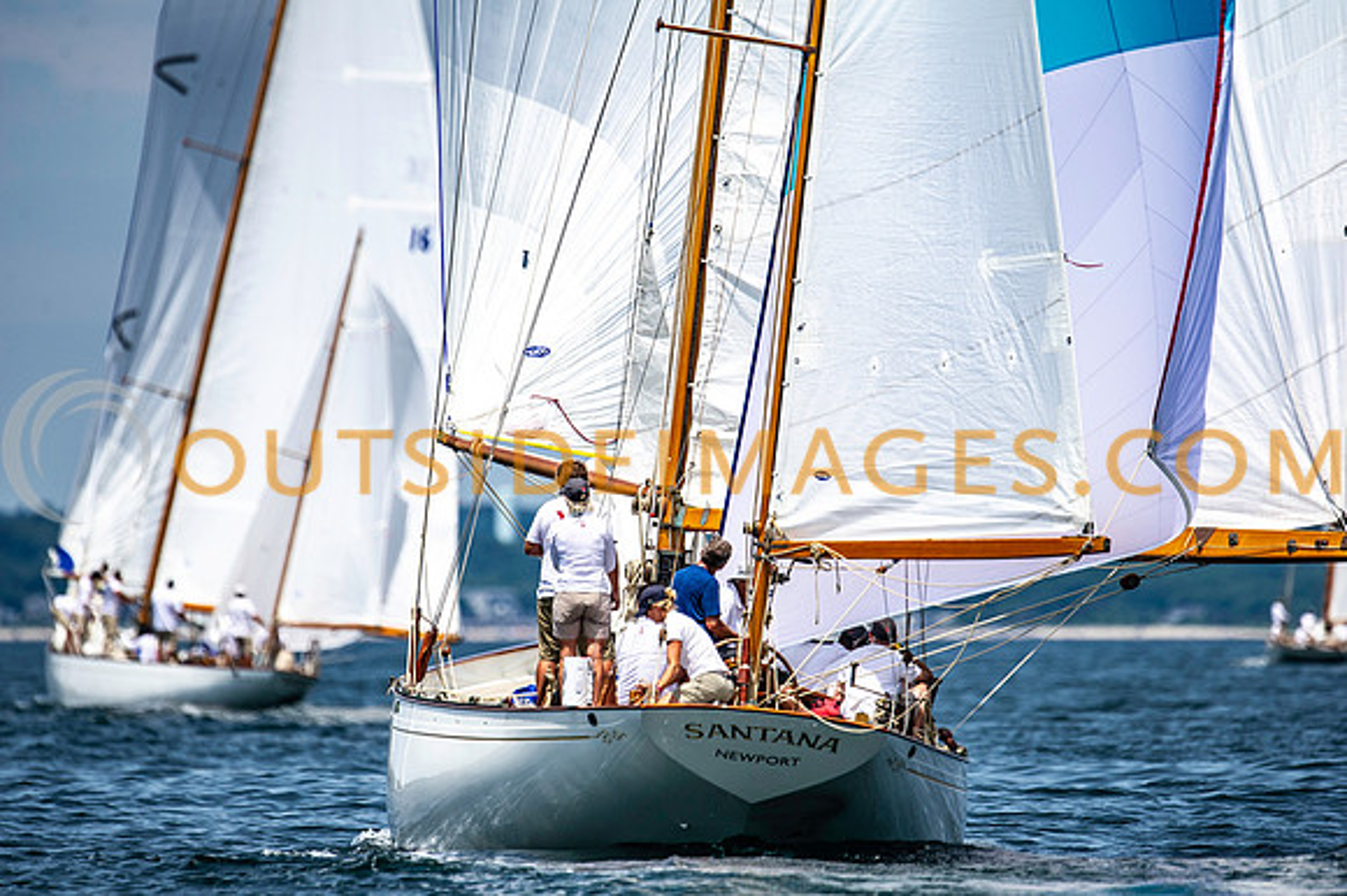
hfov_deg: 3.4
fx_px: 22724
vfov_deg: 2.3
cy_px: 448
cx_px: 674
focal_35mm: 608
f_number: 5
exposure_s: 1/4000
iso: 400
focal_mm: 600
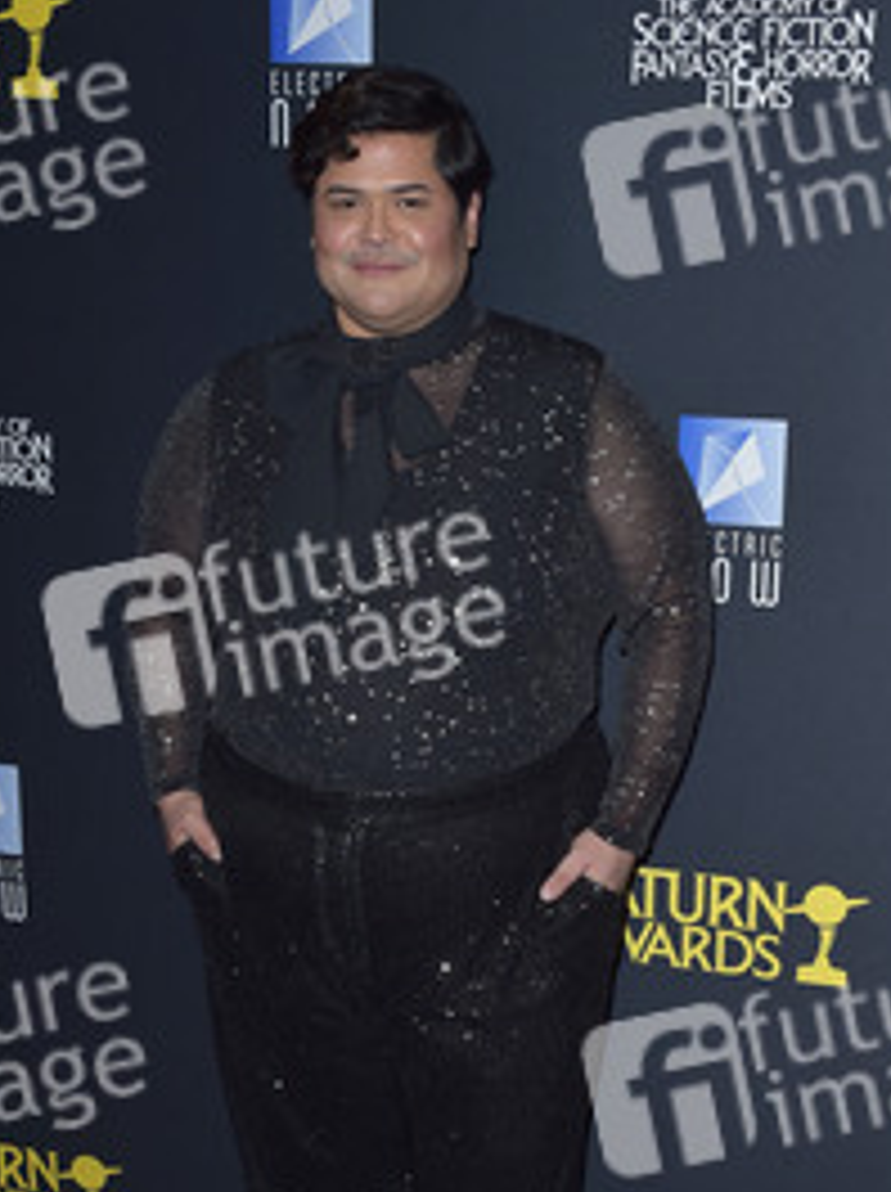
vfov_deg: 30.0
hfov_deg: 22.9
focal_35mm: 64
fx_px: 2202
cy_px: 846
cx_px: 407
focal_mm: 44
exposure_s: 1/250
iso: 320
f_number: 6.3
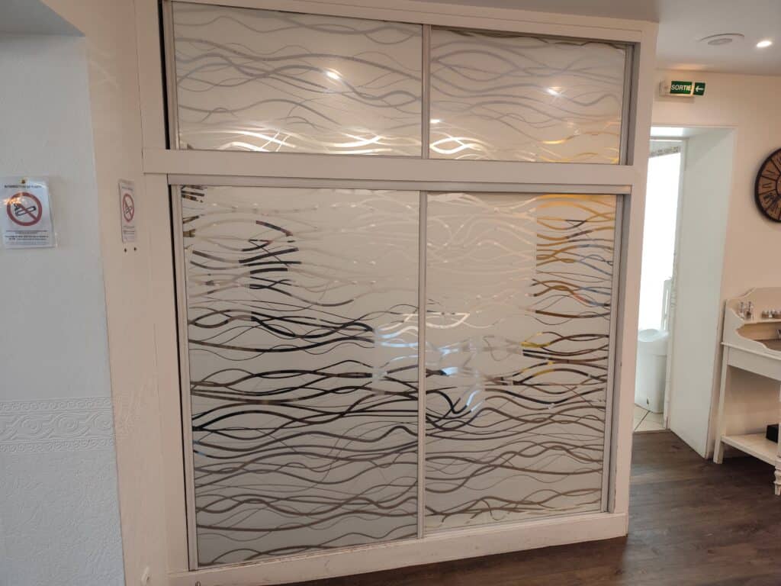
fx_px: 519
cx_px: 390
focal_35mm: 23
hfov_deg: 73.9
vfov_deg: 58.9
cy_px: 293
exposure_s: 1/50
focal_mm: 6.14
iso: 640
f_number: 1.65
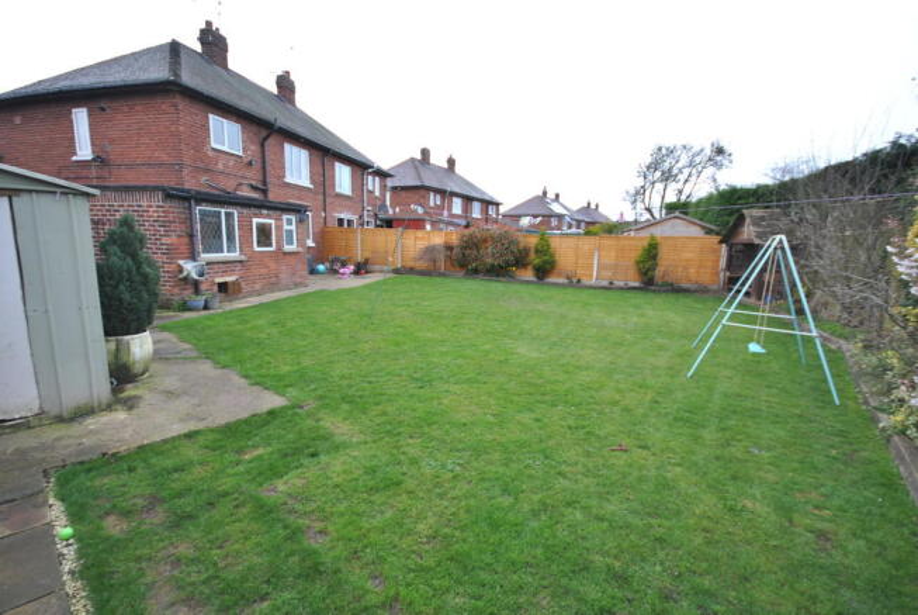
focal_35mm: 15
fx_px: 383
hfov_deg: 100.3
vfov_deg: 77.5
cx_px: 459
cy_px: 308
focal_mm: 10
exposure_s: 1/30
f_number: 4
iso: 280
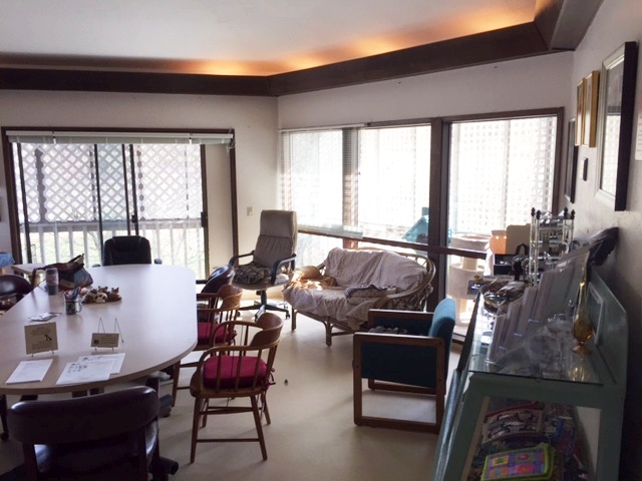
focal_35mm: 29
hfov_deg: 61.7
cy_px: 240
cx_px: 321
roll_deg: -0.5
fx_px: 538
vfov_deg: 48.2
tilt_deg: -8.2
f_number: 2.2
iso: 40
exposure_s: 1/120
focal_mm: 4.15
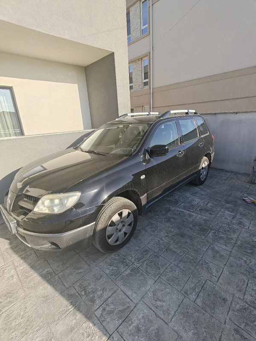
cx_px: 128
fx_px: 158
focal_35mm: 16
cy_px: 170
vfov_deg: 94.5
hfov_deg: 78.1
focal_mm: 2.31
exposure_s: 1/1250
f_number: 2
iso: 50
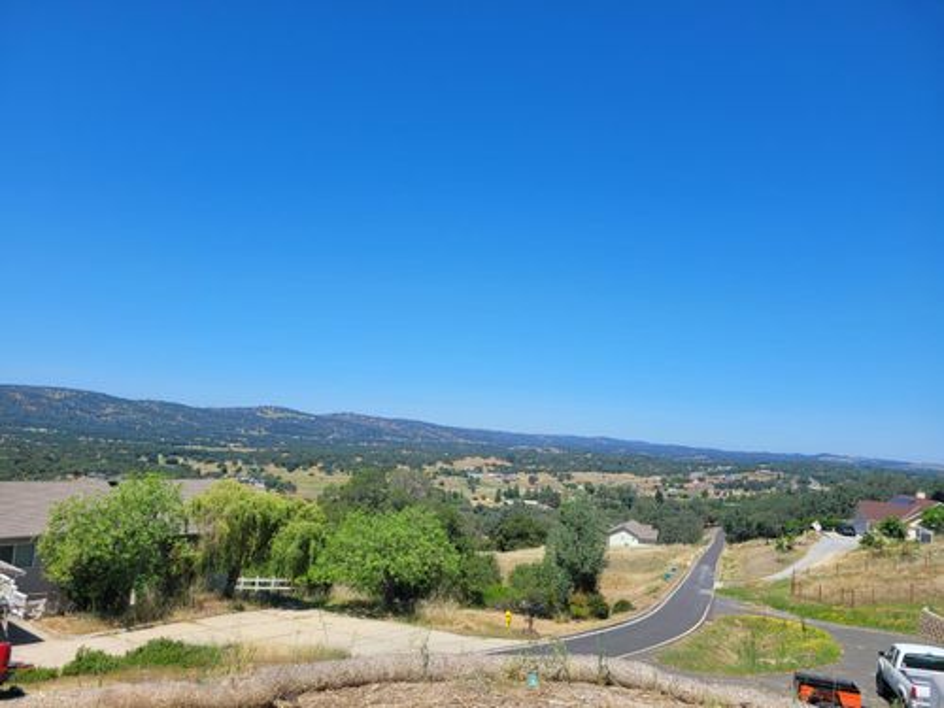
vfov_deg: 53.1
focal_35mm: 26
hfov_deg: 67.3
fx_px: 709
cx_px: 472
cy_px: 354
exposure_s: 1/2503
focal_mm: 5.4
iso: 40
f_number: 1.8
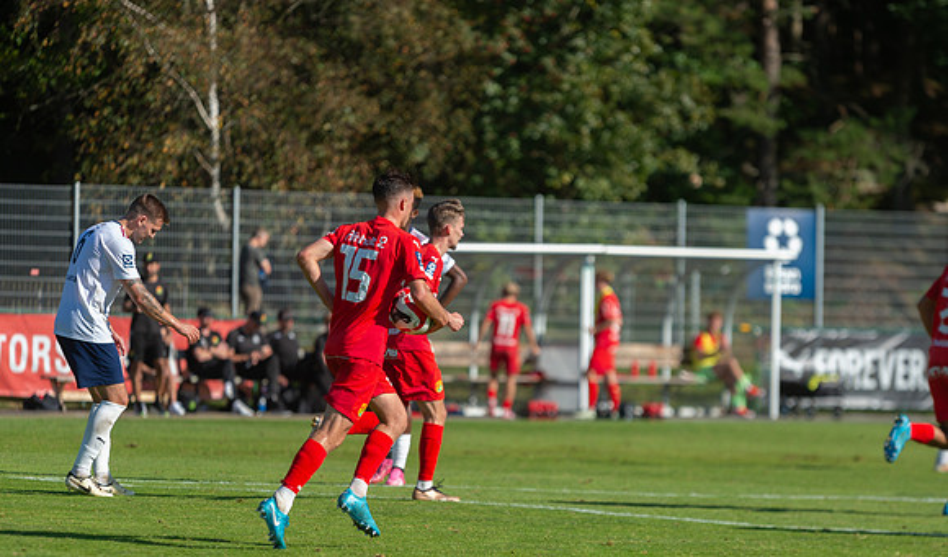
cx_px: 403
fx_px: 6387
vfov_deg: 5.0
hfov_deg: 8.5
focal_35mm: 251
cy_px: 362
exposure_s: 1/1600
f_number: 3.5
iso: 200
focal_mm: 200
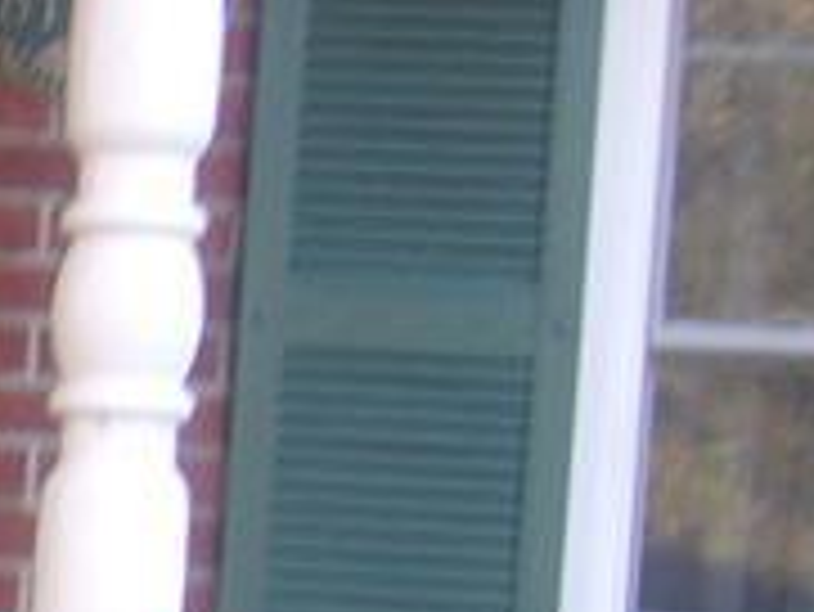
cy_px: 680
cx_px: -796
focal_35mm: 153
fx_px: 3600
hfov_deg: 11.6
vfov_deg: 9.6
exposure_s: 1/70
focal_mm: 4.9
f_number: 3
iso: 80
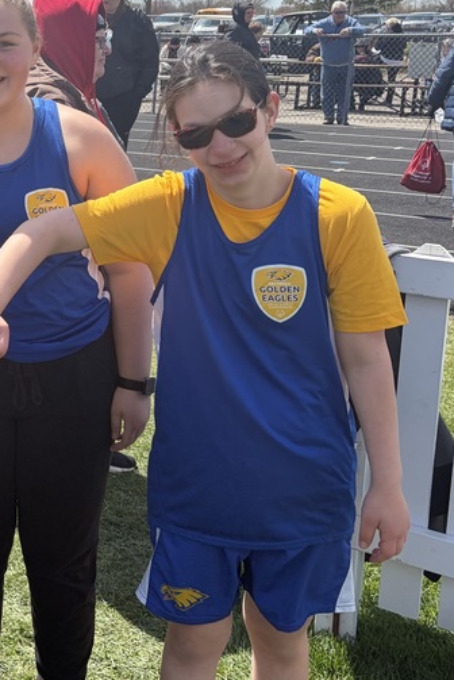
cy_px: 222
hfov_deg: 22.5
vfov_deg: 35.8
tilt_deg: -10.3
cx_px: -108
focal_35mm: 55
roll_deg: +0.1
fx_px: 1039
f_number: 1.6
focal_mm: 5.96
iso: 64
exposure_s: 1/3279
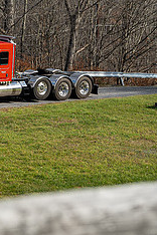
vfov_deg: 16.4
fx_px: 811
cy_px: 54
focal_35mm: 124
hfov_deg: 10.9
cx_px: -12
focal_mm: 50
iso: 100
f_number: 2.2
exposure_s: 1/50
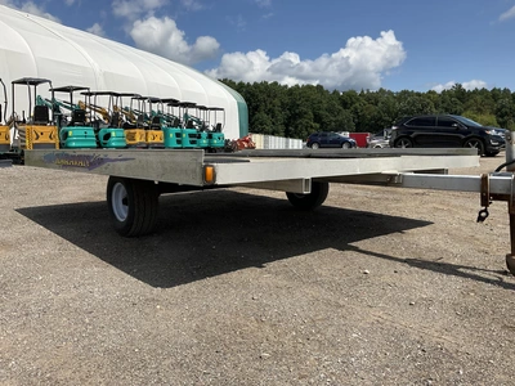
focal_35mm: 29
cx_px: 258
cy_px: 193
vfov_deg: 48.2
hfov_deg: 61.7
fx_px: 431
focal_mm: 3
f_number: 1.8
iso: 25
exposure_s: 1/2667
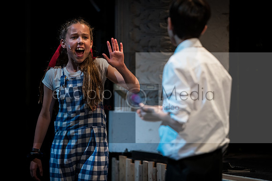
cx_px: 150
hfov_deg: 9.3
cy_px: 87
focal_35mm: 220
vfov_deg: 6.2
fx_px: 1666
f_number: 2.8
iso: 1000
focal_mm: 200
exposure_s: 1/125
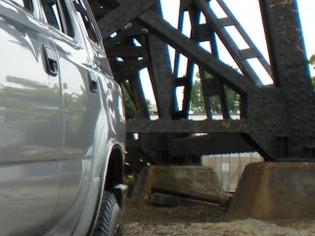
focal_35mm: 121
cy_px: 129
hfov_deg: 15.4
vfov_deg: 12.2
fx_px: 1100
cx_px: -114
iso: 64
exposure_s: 1/132
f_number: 4.6
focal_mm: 6.3
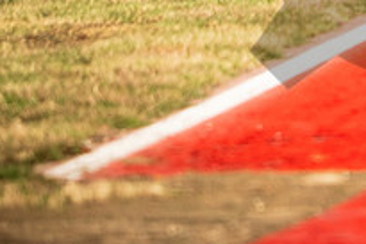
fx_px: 12076
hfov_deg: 1.7
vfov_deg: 1.2
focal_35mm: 1187
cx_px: 423
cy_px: -83
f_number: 2.8
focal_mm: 280
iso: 400
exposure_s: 1/2500
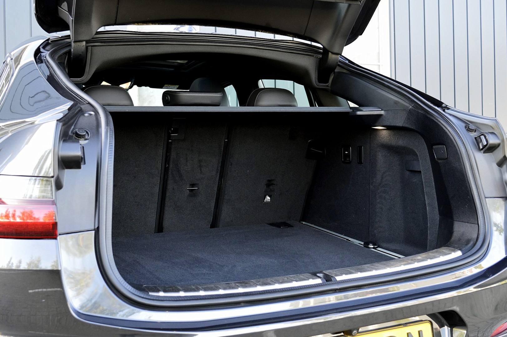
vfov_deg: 33.0
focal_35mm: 40
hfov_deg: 48.0
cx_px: 254
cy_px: 168
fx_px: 570
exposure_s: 1/60
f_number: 5.6
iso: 800
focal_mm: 27
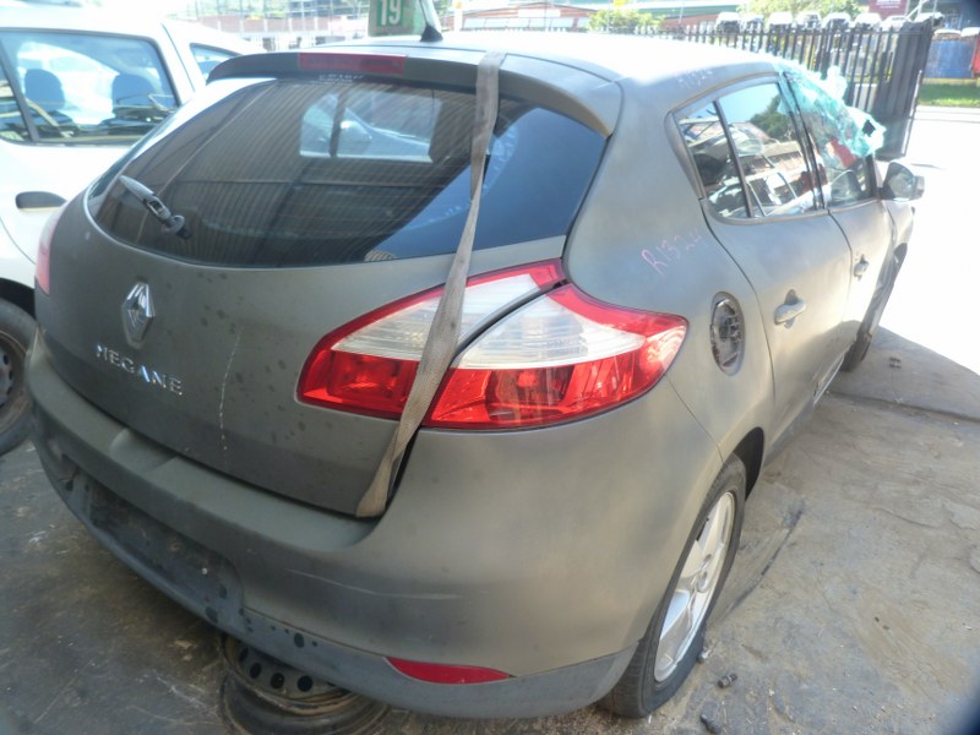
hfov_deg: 69.4
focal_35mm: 25
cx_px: 490
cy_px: 368
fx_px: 708
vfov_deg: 54.9
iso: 125
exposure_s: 1/60
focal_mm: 4.5
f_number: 2.8
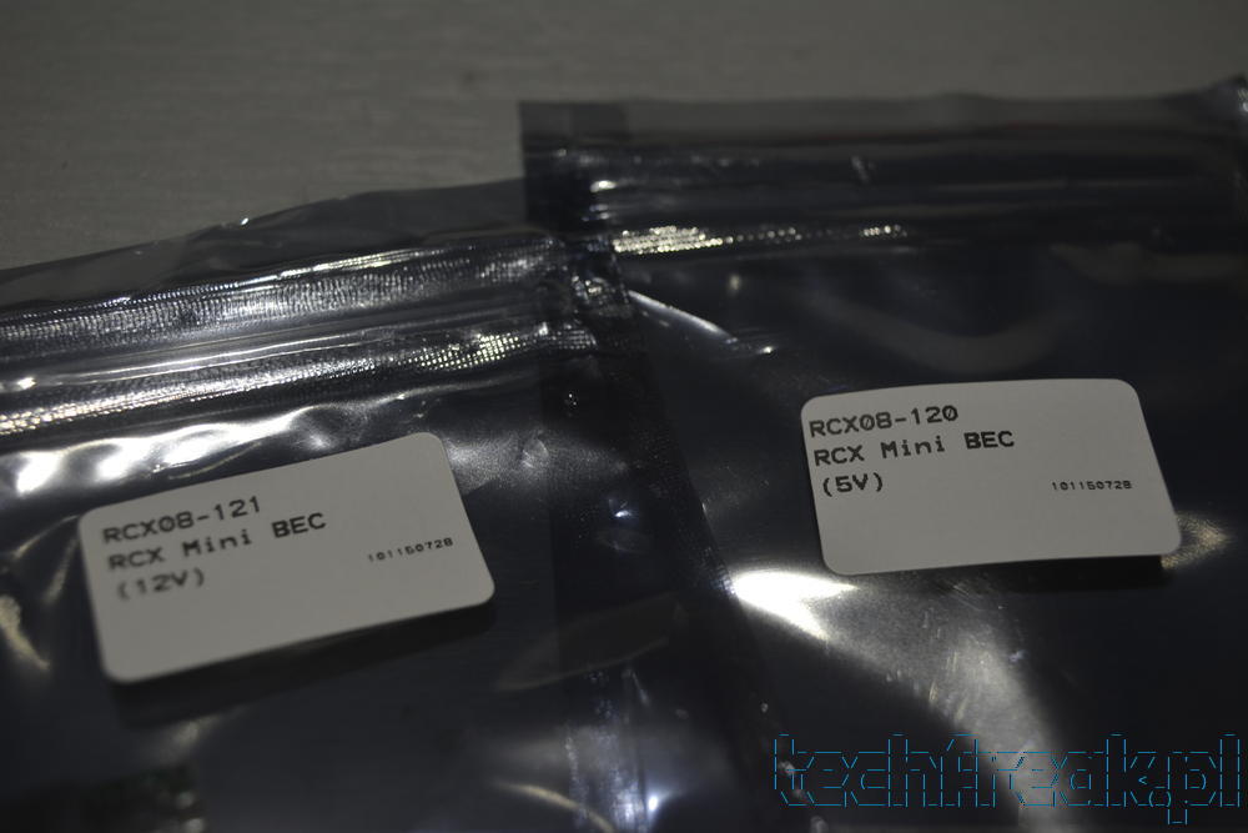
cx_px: 624
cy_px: 416
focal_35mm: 51
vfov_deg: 26.5
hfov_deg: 38.9
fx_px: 1768
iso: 220
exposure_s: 1/125
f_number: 5.6
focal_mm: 34
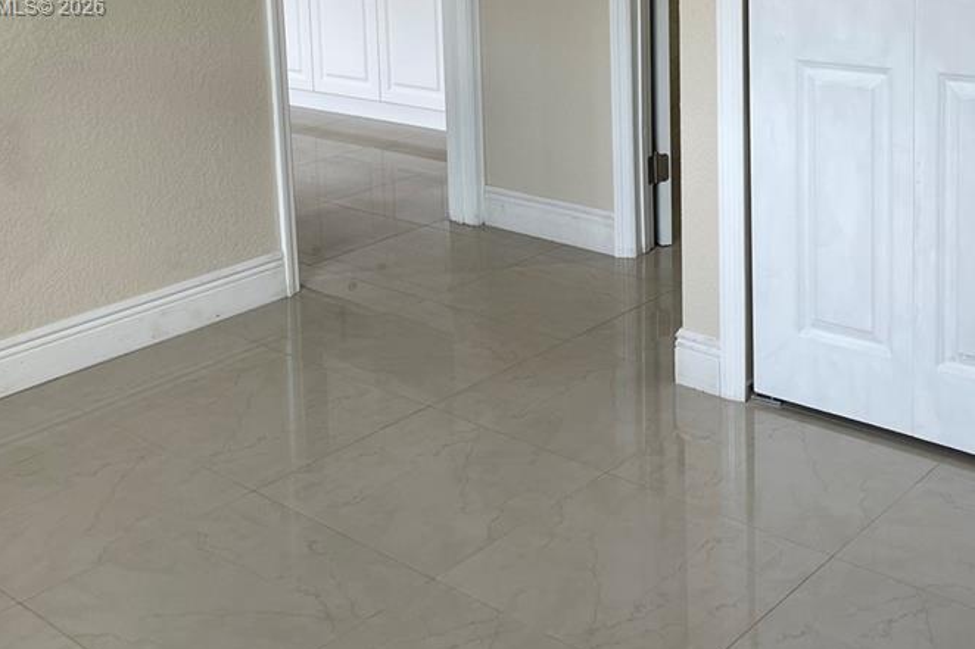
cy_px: 9
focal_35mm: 49
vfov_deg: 26.2
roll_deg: +2.2
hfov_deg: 40.4
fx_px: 1327
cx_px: 495
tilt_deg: -6.3
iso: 40
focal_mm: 5.1
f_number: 1.6
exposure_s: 1/120
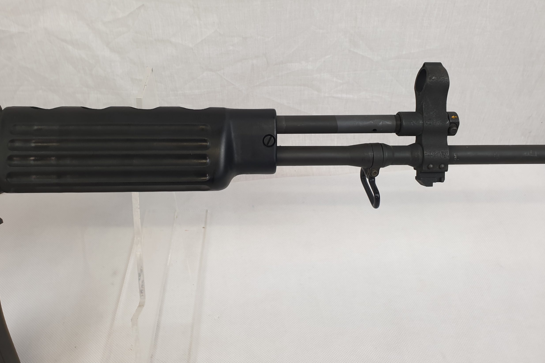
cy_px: 154
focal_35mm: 28
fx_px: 424
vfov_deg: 46.3
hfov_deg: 65.5
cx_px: 265
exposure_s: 1/50
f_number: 2.4
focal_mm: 4.3
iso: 64
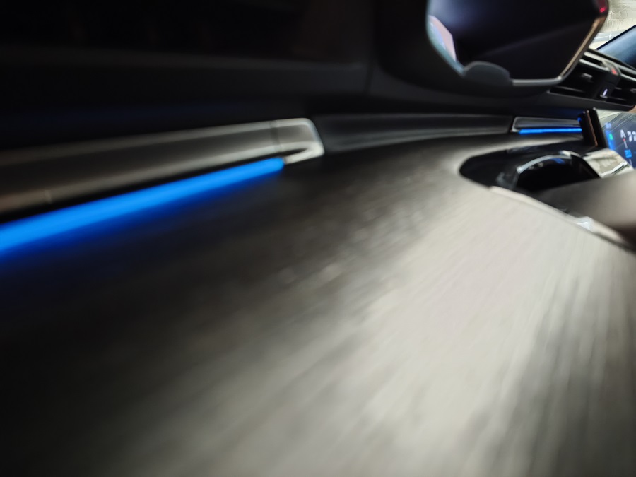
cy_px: 238
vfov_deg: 58.9
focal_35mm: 23
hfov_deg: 73.9
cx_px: 318
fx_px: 423
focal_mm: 5.35
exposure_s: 1/10
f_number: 1.7
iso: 5000
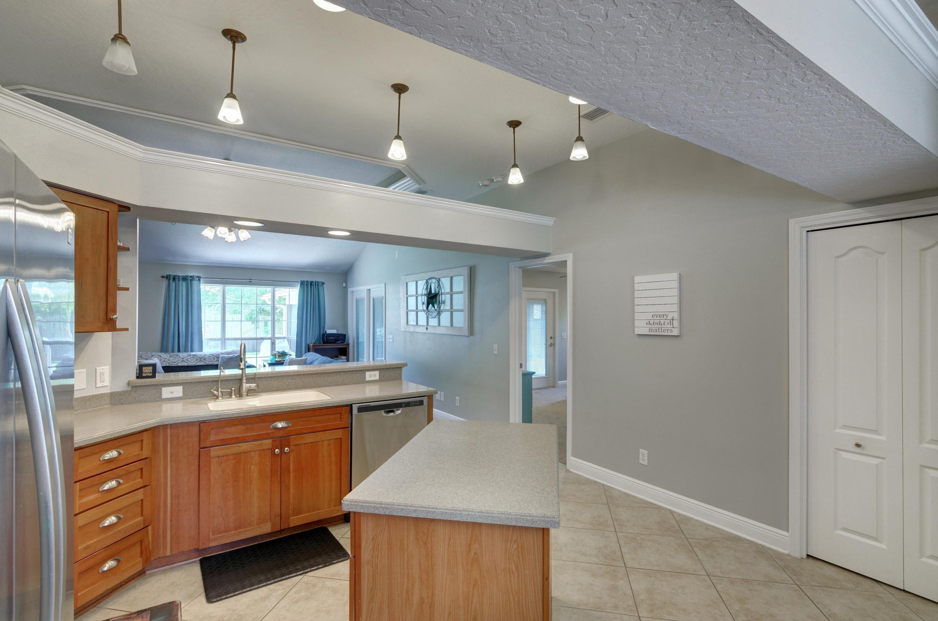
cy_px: 310
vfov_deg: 71.8
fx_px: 429
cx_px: 469
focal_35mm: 16
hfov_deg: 95.1
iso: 400
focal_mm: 11
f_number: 9
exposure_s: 1/30
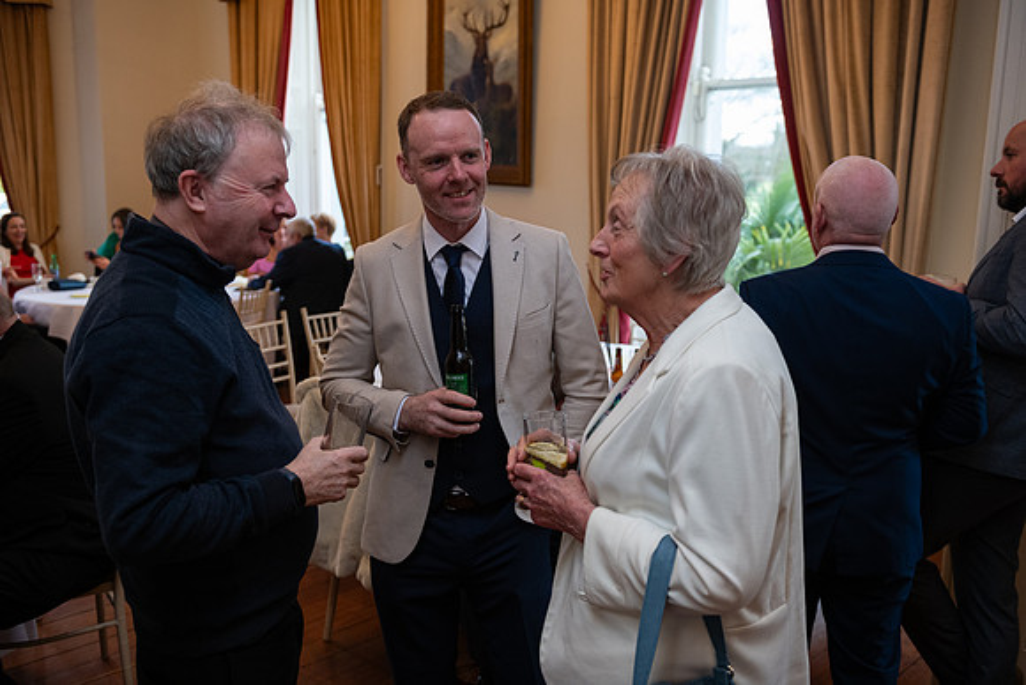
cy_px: 342
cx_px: 513
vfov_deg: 38.9
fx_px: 969
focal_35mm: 34
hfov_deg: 55.8
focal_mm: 34
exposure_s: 1/160
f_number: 3.5
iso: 800
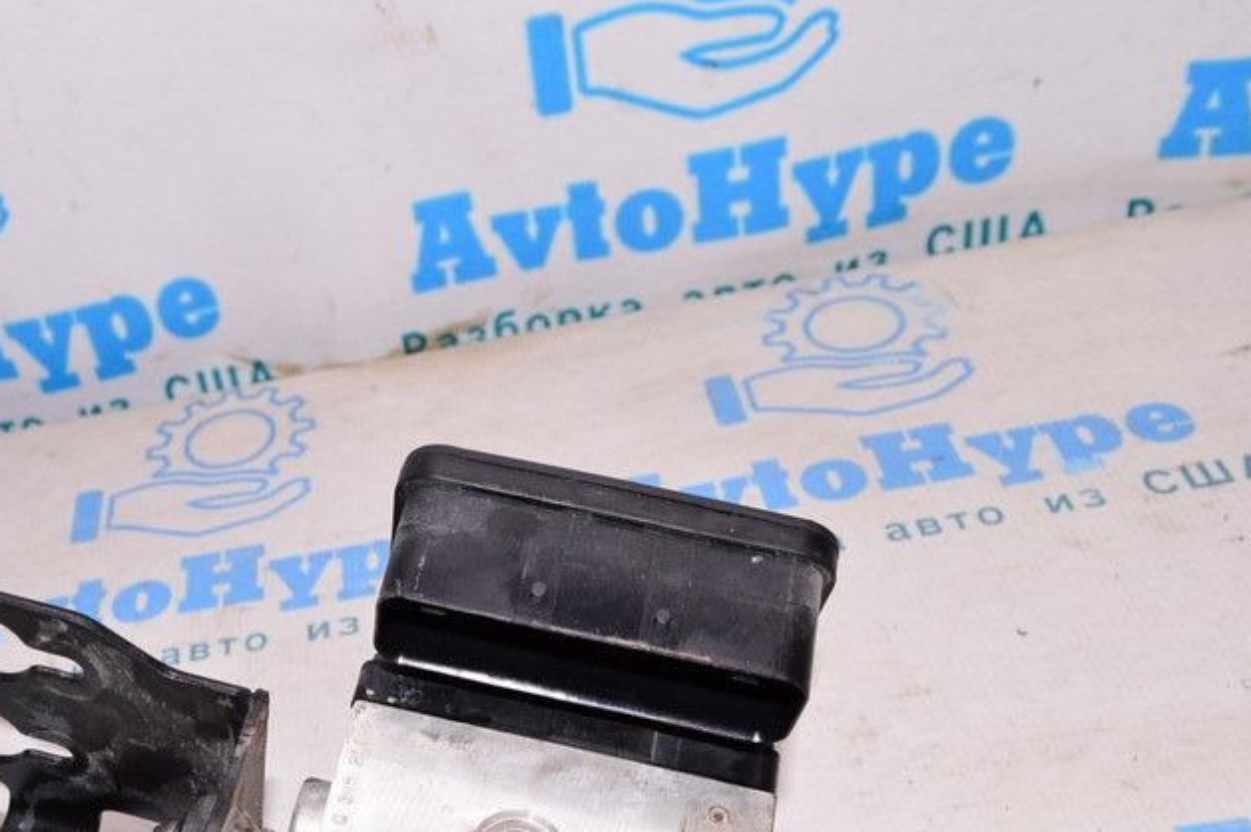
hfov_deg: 43.5
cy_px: 666
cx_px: 359
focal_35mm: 44
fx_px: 1528
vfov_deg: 29.8
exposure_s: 1/160
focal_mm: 18
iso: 1600
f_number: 8
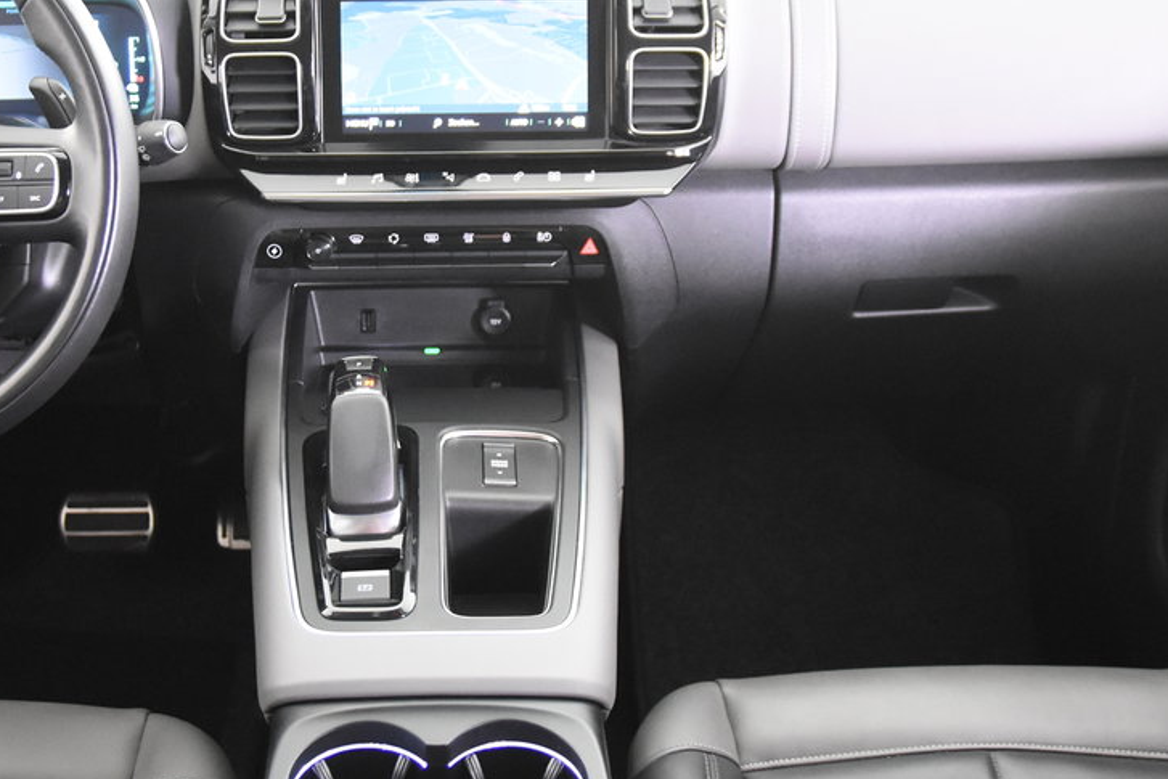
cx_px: 419
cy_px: 377
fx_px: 1456
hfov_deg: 43.3
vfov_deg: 30.0
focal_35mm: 45
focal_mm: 17
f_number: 2.8
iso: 4500
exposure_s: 1/25
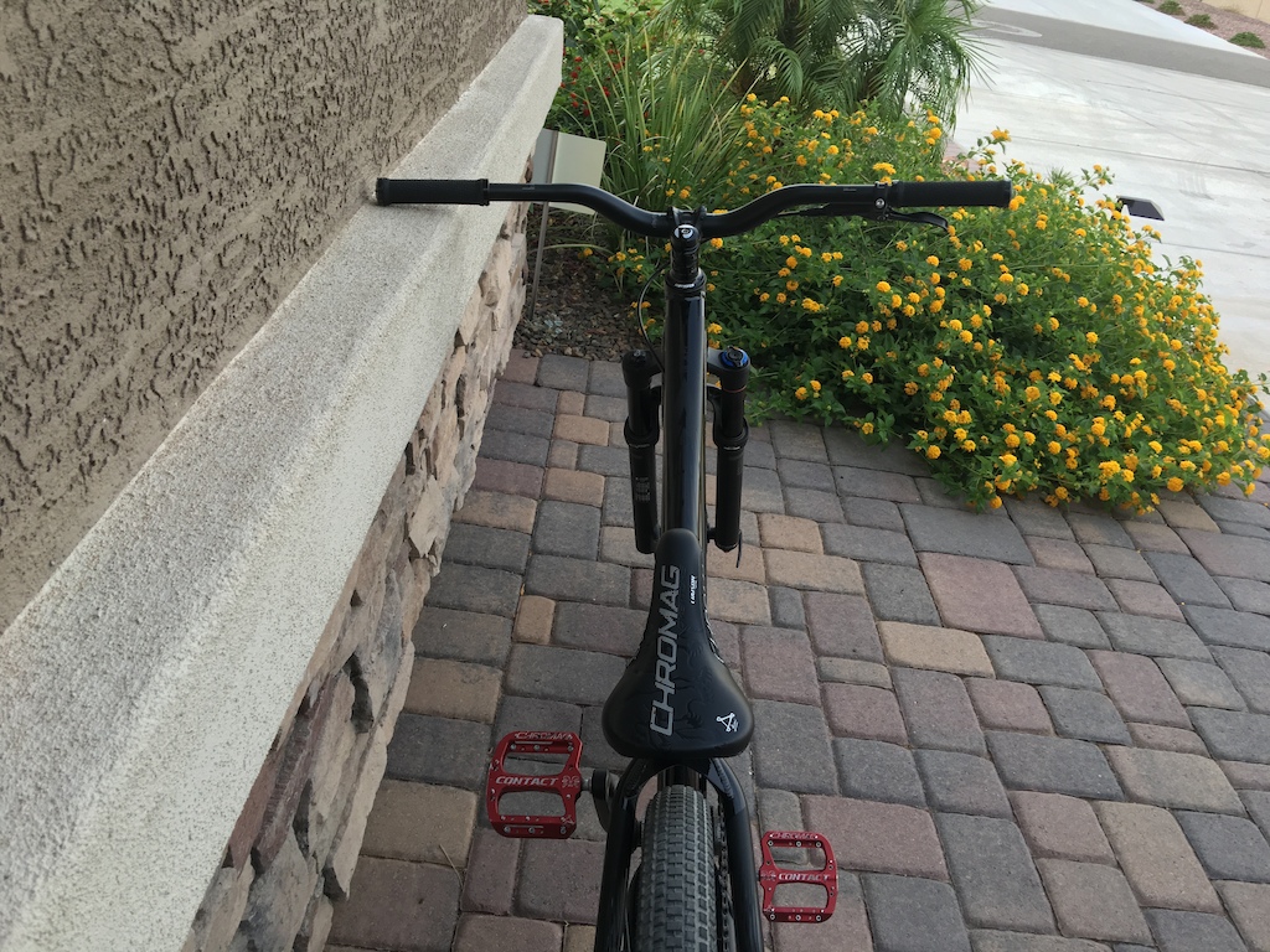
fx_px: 1064
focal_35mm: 29
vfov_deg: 48.2
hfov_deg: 61.7
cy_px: 476
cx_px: 635
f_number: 2.2
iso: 32
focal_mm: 4.15
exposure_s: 1/60
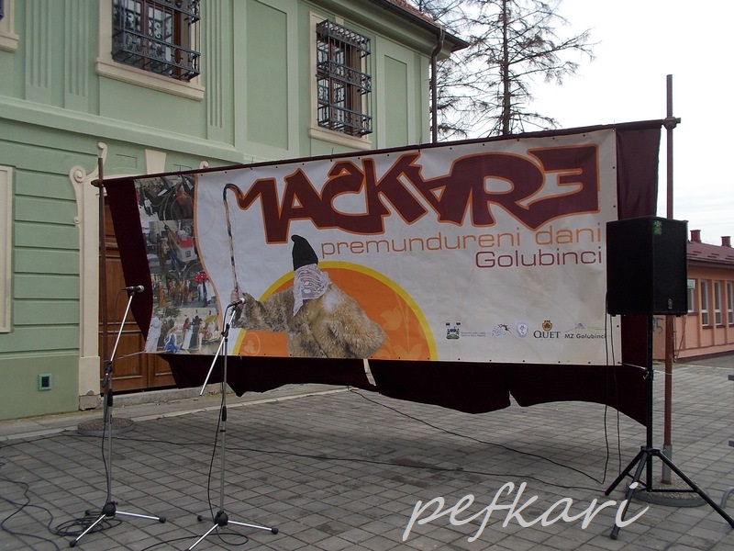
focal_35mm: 29
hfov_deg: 61.7
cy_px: 276
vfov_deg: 48.2
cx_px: 367
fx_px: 615
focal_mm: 4.1
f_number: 3.3
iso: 80
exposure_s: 1/640
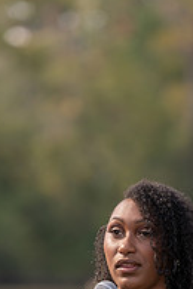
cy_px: 295
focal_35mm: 456
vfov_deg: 4.5
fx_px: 3667
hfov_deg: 3.0
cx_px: 132
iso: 100
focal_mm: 198
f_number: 4
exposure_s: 1/500
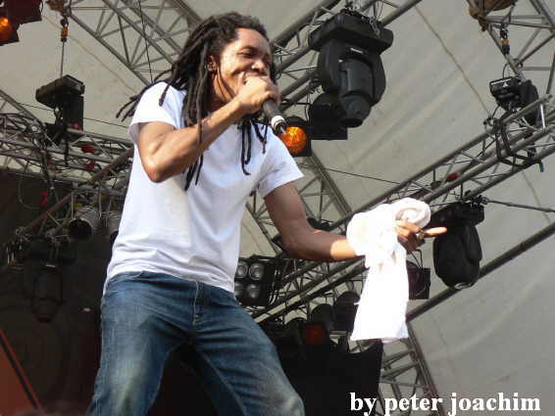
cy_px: 208
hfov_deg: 23.0
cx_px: 278
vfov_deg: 17.4
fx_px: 1363
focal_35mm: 85
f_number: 3.2
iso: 64
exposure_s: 1/125
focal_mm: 14.5
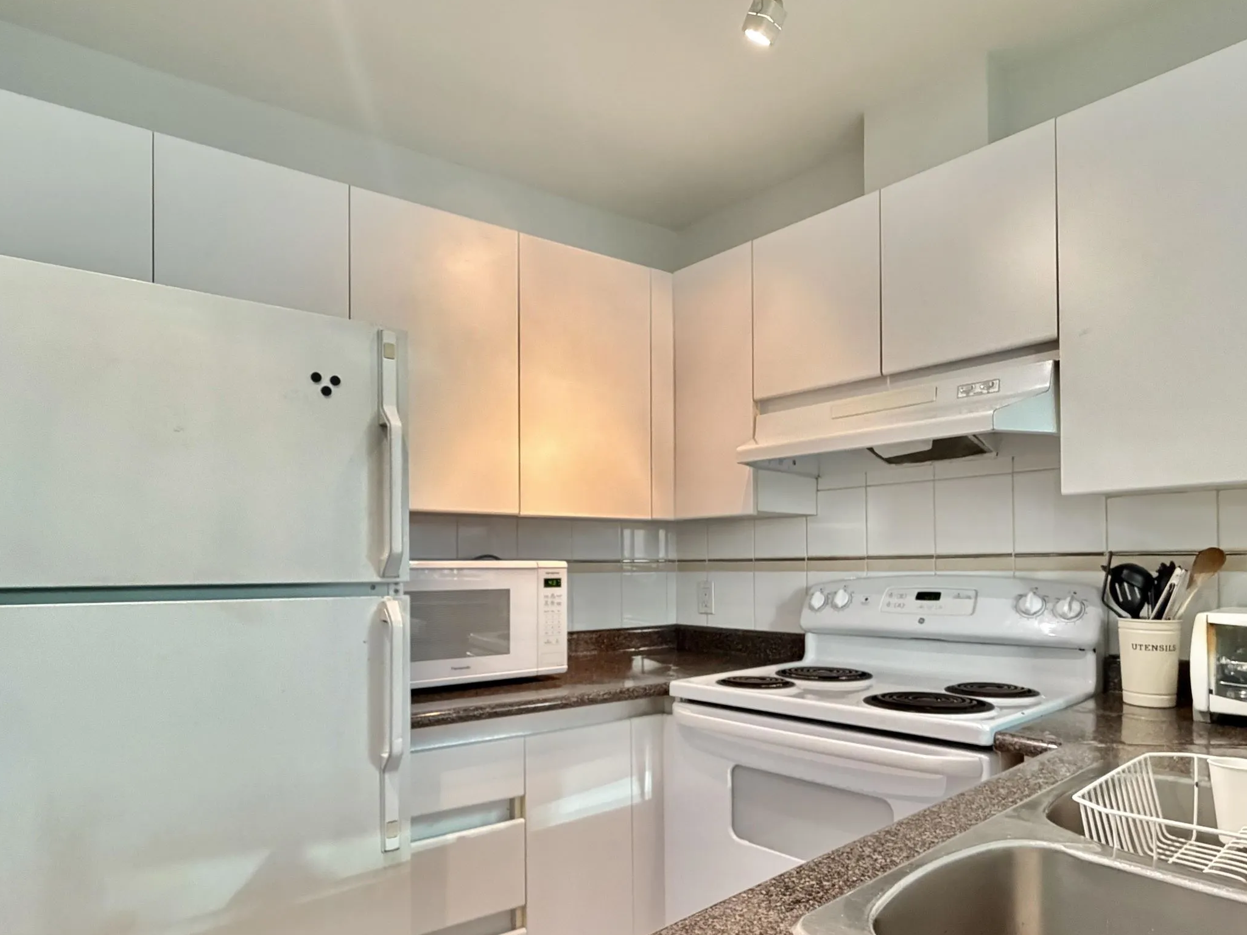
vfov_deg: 62.9
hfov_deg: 79.0
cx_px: 617
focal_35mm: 21
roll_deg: +0.8
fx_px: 756
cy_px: 559
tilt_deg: +0.2
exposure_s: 1/60
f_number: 2.2
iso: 800
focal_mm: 2.22
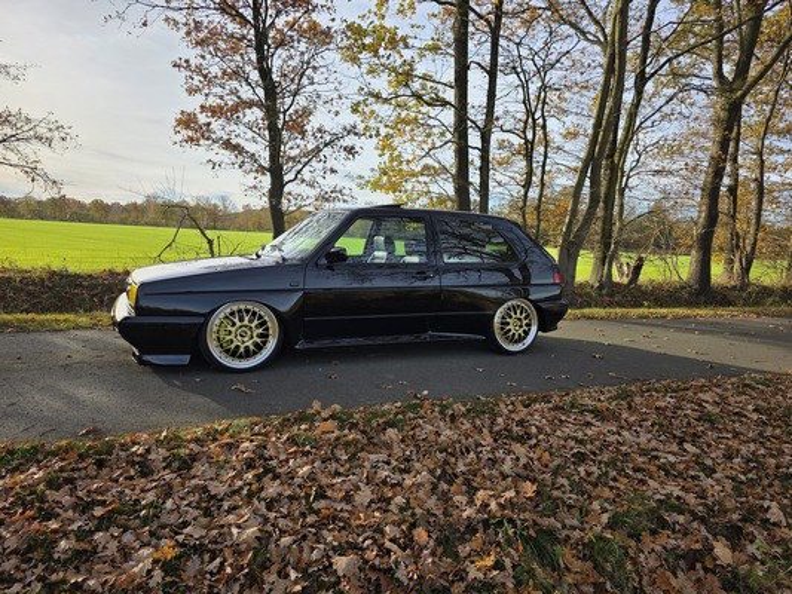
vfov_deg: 58.9
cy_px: 297
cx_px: 396
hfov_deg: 73.9
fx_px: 526
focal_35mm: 23
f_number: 1.7
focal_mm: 6.3
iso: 80
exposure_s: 1/3972
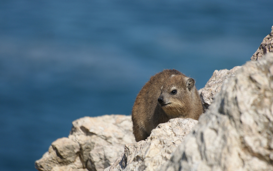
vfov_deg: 2.2
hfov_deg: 3.5
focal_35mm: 593
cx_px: 154
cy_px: 96
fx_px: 4411
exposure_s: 1/640
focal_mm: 300
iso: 100
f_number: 6.3
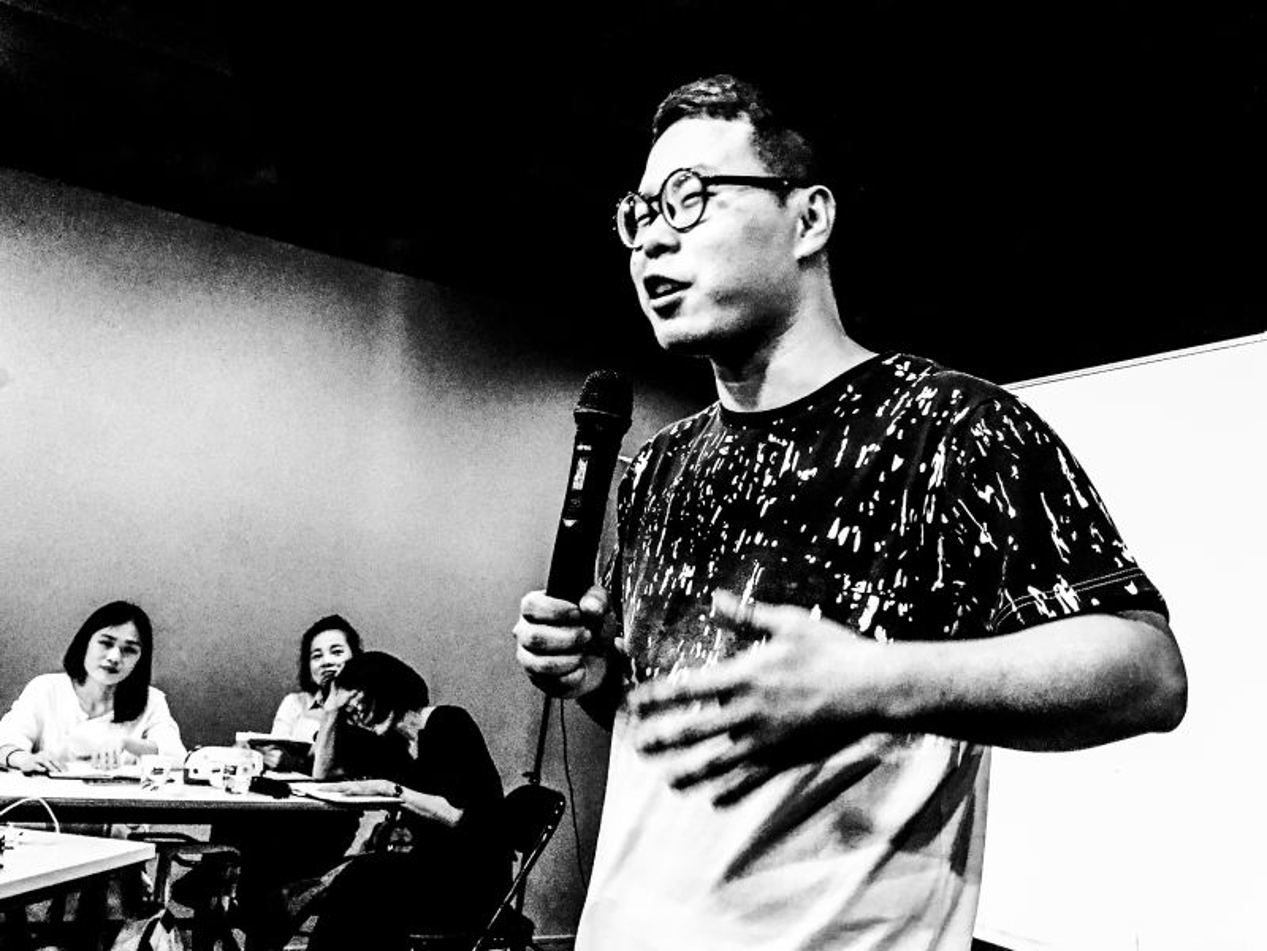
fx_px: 1061
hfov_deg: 61.7
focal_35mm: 29
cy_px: 476
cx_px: 634
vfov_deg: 48.2
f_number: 2.2
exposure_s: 1/30
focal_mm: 4.15
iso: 250
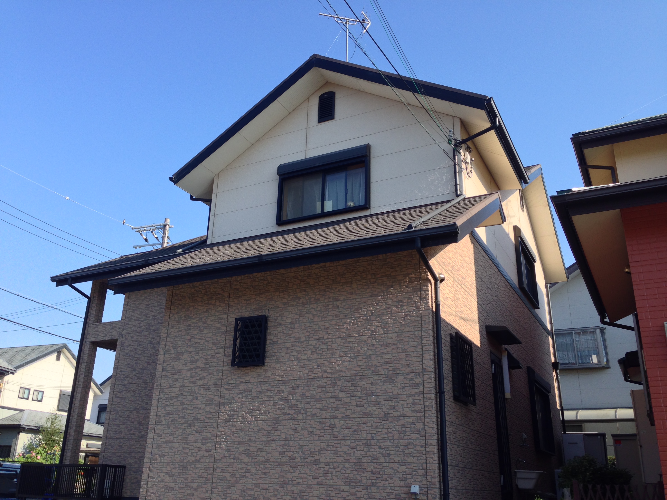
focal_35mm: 33
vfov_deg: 42.9
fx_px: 636
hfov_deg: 55.4
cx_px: 334
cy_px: 250
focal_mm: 4.12
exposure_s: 1/602
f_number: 2.4
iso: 50
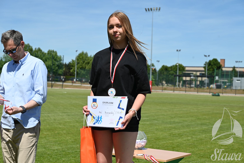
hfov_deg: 28.4
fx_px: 481
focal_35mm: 71
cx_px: 122
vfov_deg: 19.2
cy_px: 82
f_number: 7.1
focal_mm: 71
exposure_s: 1/400
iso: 100
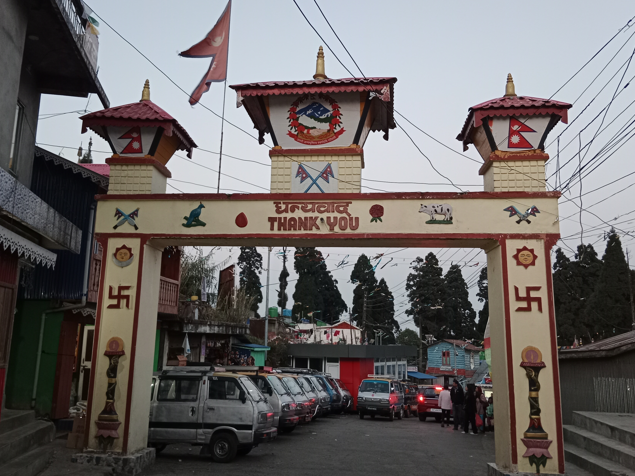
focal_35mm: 32
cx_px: 299
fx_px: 587
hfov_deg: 56.8
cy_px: 214
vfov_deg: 44.1
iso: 1041
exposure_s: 1/33.3
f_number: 1.8
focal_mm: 3.96
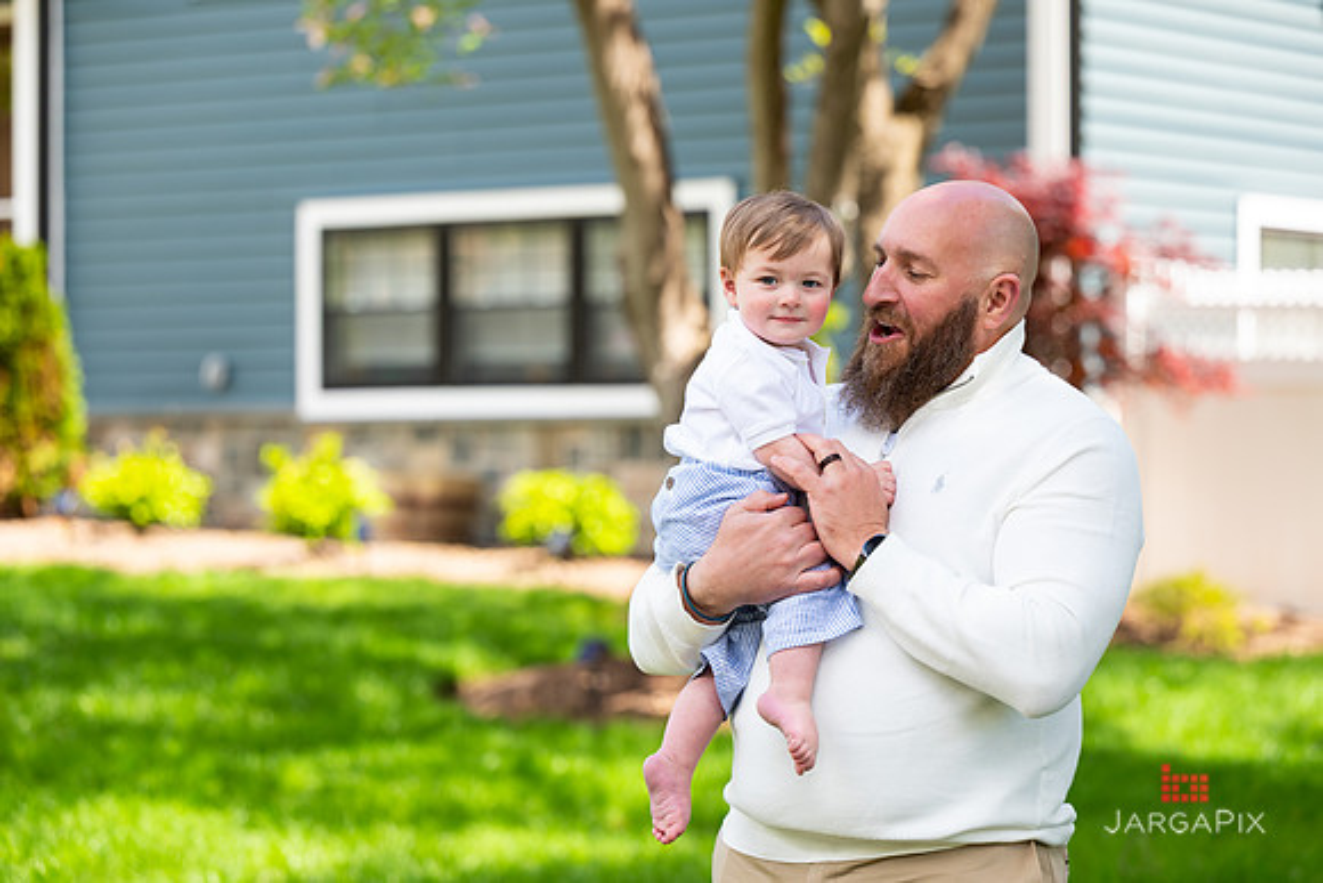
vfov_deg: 12.3
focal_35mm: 111
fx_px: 4091
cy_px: 428
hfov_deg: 18.4
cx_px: 663
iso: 200
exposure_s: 1/640
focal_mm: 104
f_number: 3.2
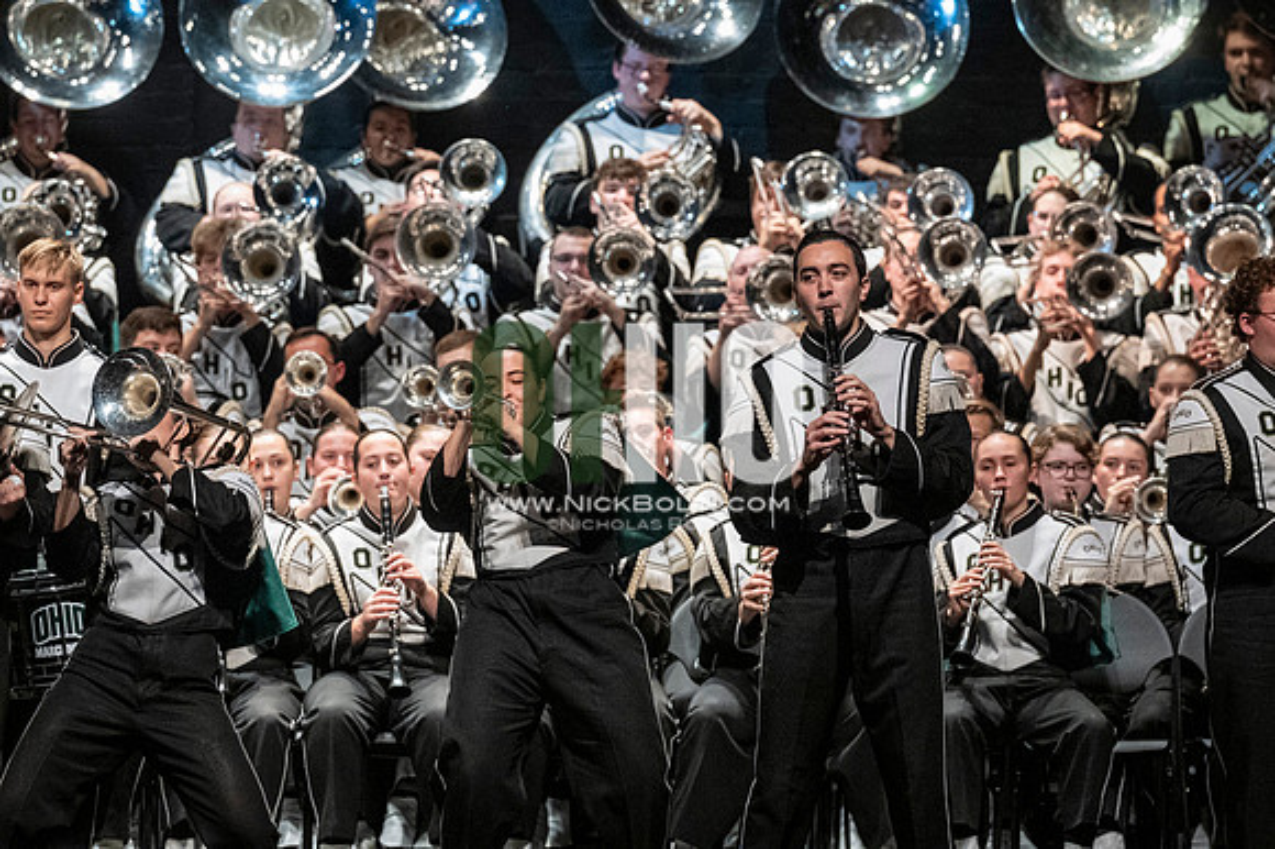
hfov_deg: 6.9
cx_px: 638
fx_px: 10619
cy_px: 424
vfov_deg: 4.6
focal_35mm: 300
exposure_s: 1/500
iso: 4000
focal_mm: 200
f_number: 4
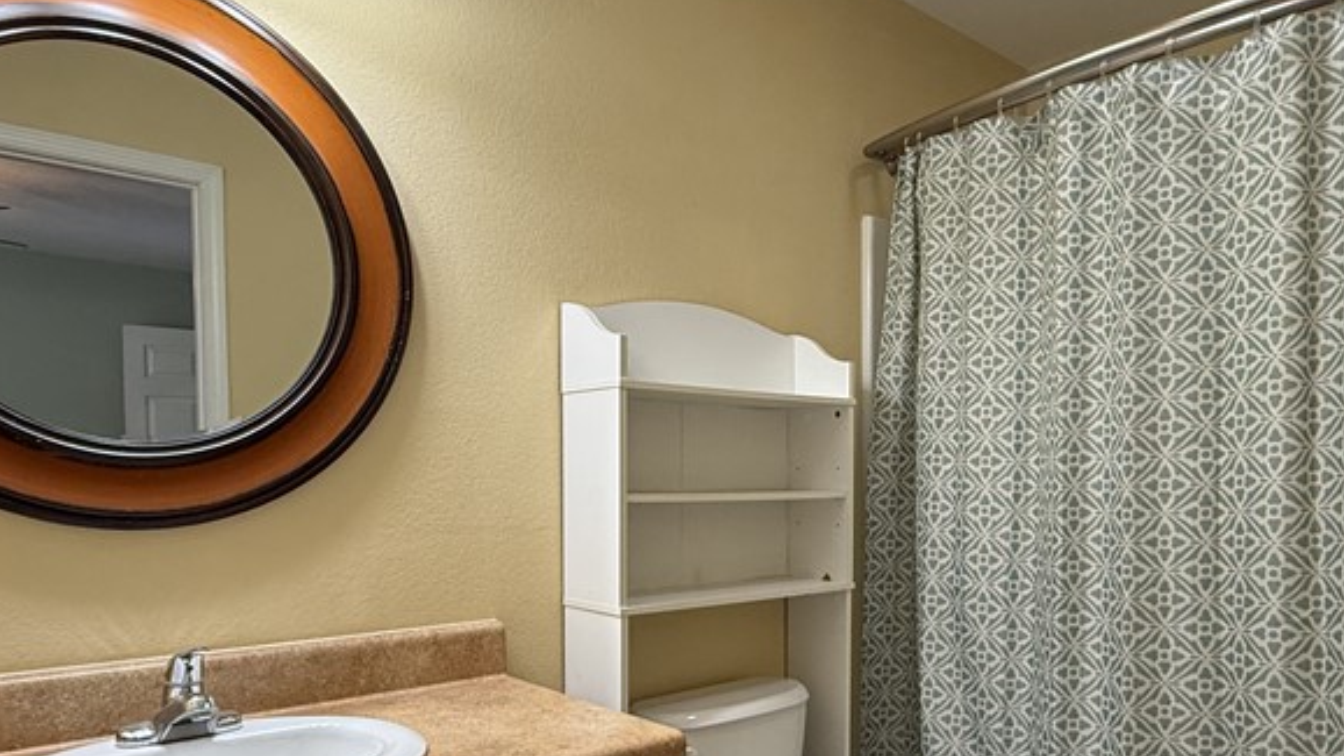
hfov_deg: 69.6
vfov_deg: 42.1
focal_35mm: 27
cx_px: 756
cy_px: 526
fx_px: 962
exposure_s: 1/120
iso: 250
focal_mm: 2.22
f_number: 2.2
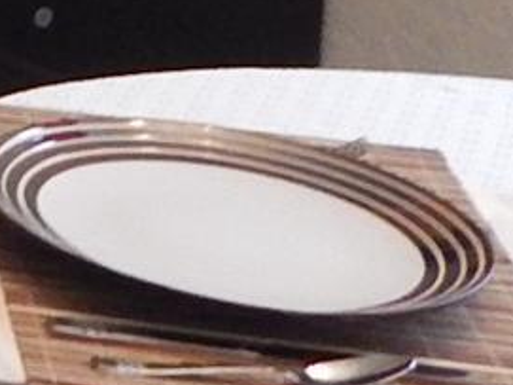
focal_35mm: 174
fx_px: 2577
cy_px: -618
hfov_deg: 8.8
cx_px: -1140
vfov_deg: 7.8
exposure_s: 1/30
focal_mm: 4
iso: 400
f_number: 3
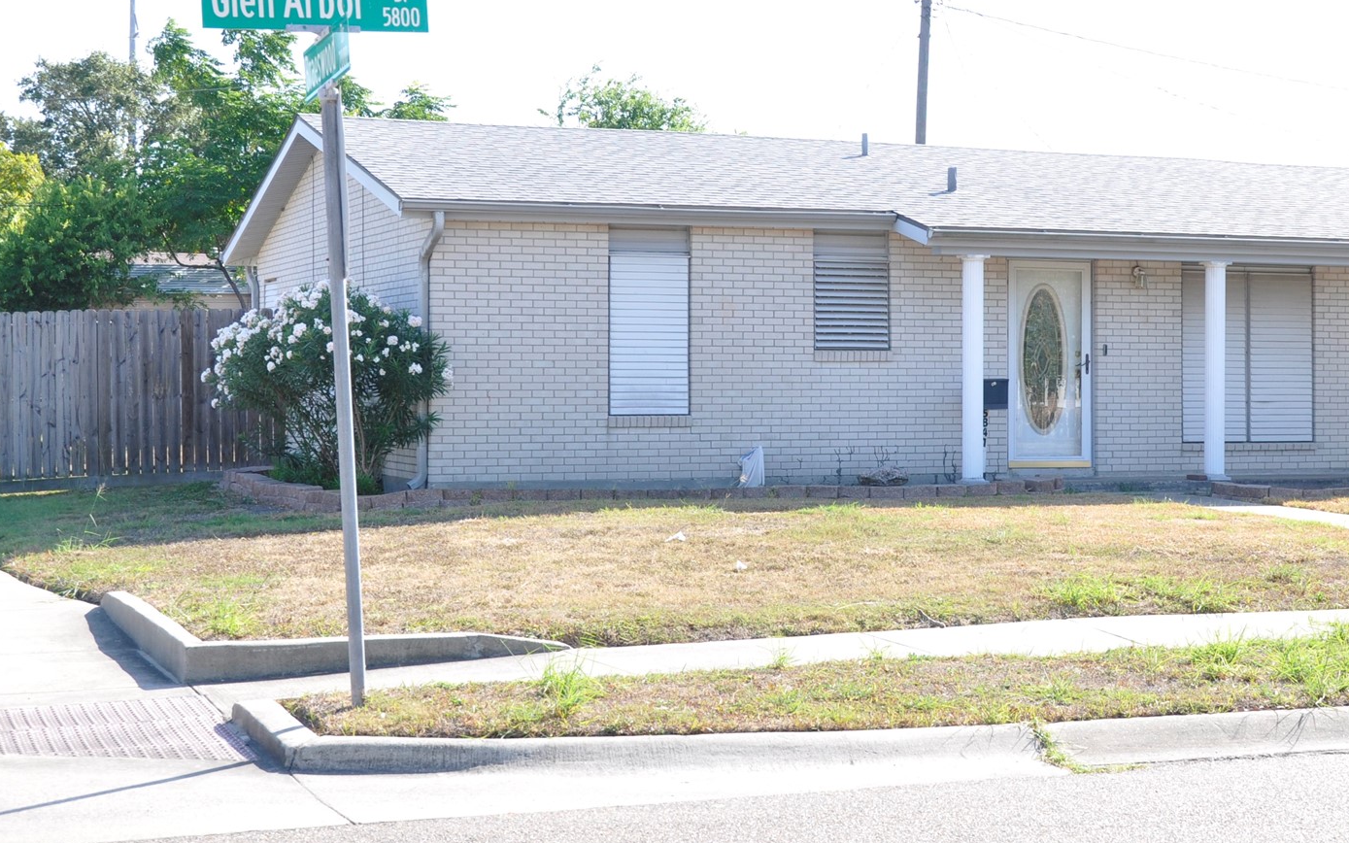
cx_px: 850
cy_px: 330
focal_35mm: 67
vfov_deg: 19.4
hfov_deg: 30.5
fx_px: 2463
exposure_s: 1/180
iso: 200
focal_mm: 28
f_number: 6.7
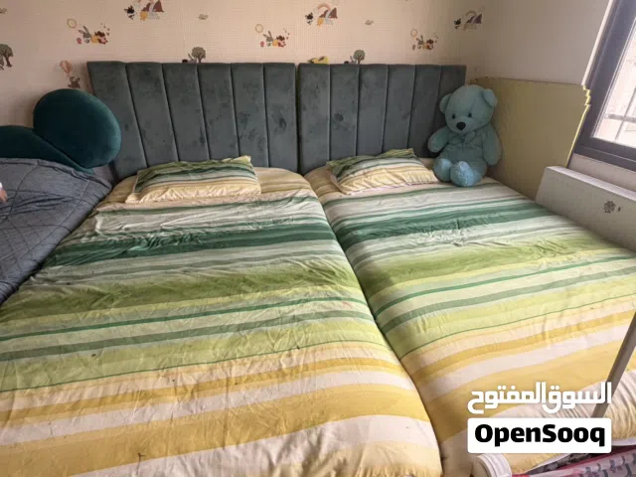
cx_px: 318
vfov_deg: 85.7
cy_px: 238
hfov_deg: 102.1
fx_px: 257
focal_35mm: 14
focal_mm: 2.22
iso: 160
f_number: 2.2
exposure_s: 1/121
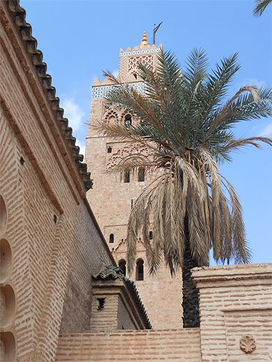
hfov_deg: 31.5
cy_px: 181
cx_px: 136
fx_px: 482
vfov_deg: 41.2
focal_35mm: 46
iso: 80
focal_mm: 8.2
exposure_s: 1/400
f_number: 4.3
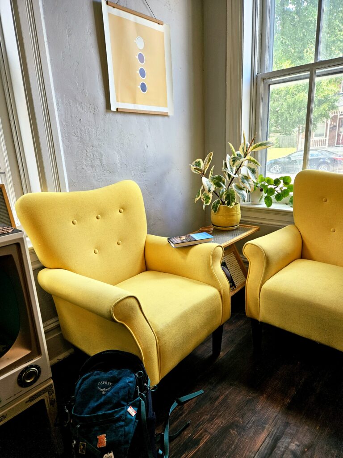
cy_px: 229
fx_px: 304
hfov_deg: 58.9
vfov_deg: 73.9
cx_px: 172
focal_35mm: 23
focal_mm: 5.4
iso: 100
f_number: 1.8
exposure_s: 1/120
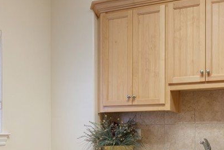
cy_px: 132
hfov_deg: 49.2
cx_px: 187
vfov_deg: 35.0
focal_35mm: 36
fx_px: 224
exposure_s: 1/1.67
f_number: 8
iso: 100
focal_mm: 14
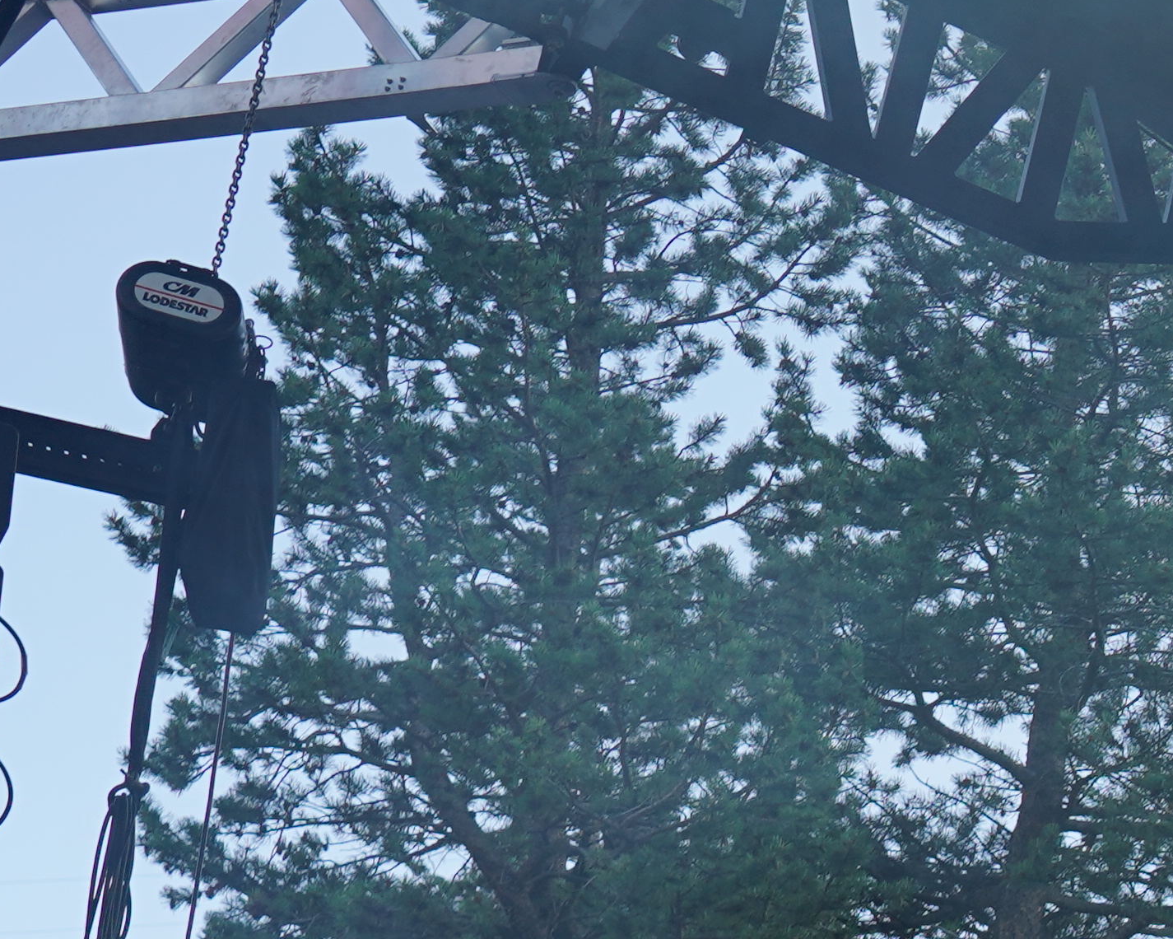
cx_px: 2014
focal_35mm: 166
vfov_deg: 9.0
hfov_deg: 11.0
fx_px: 5763
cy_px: 1545
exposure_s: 1/100
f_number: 5
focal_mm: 42
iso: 100
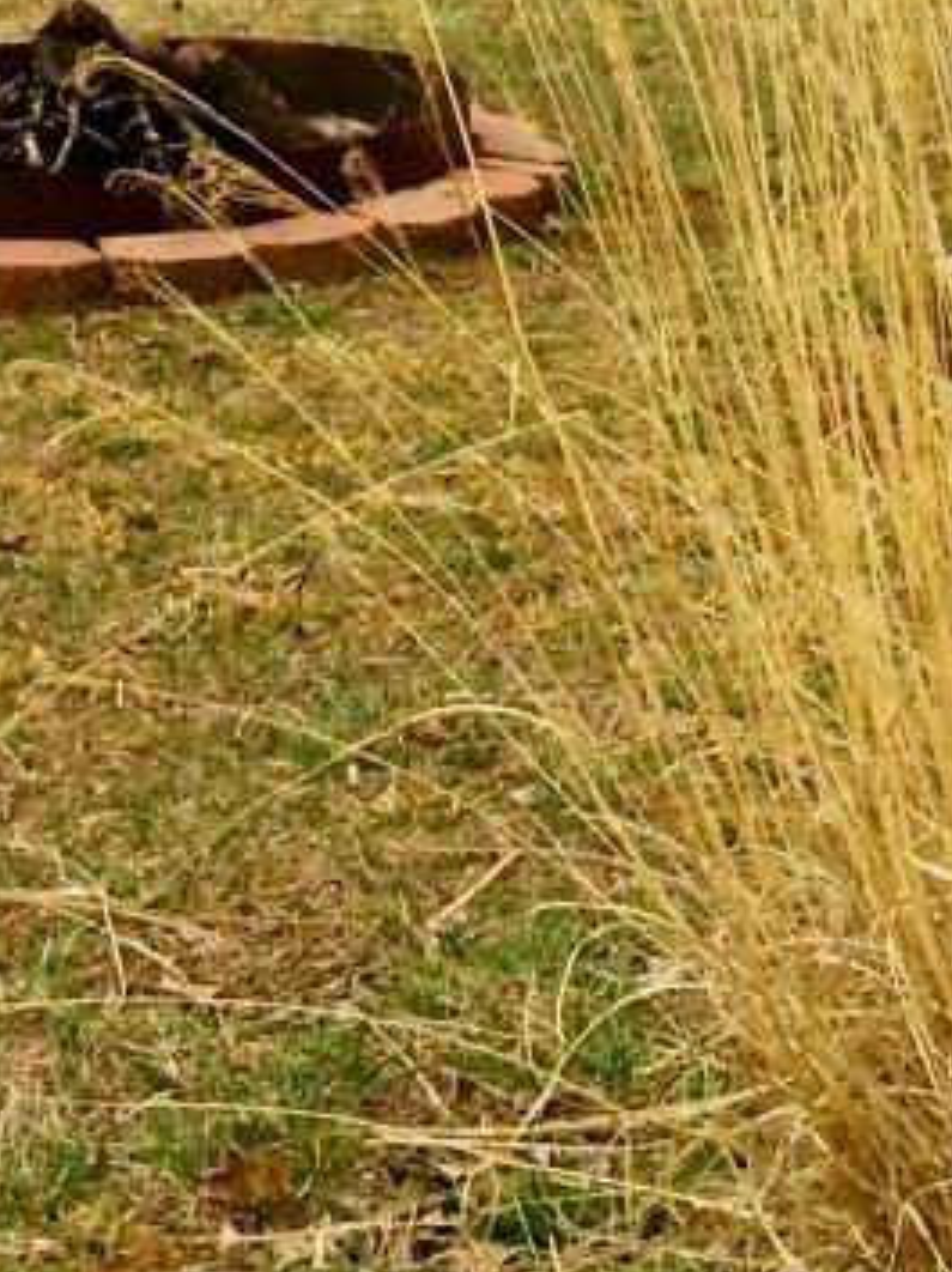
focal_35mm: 118
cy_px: -341
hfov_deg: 12.3
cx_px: -72
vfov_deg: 15.9
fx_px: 4332
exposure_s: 1/348
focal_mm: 4.15
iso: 32
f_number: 2.2
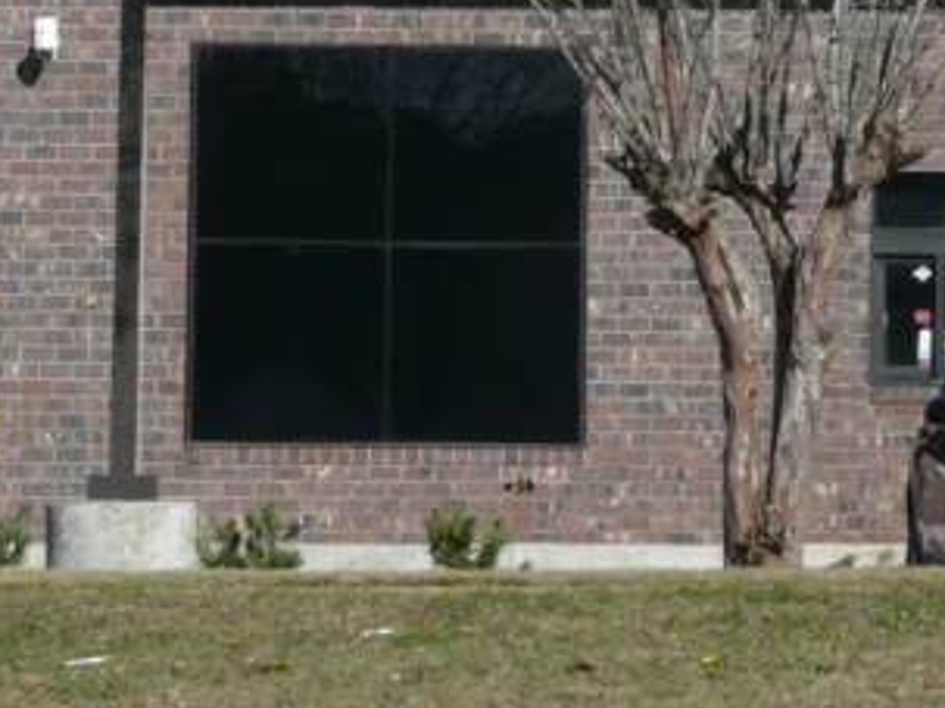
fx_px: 8323
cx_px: 948
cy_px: -483
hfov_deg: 6.5
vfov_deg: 4.8
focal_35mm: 305
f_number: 6.3
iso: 100
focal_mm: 12.6
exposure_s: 1/500
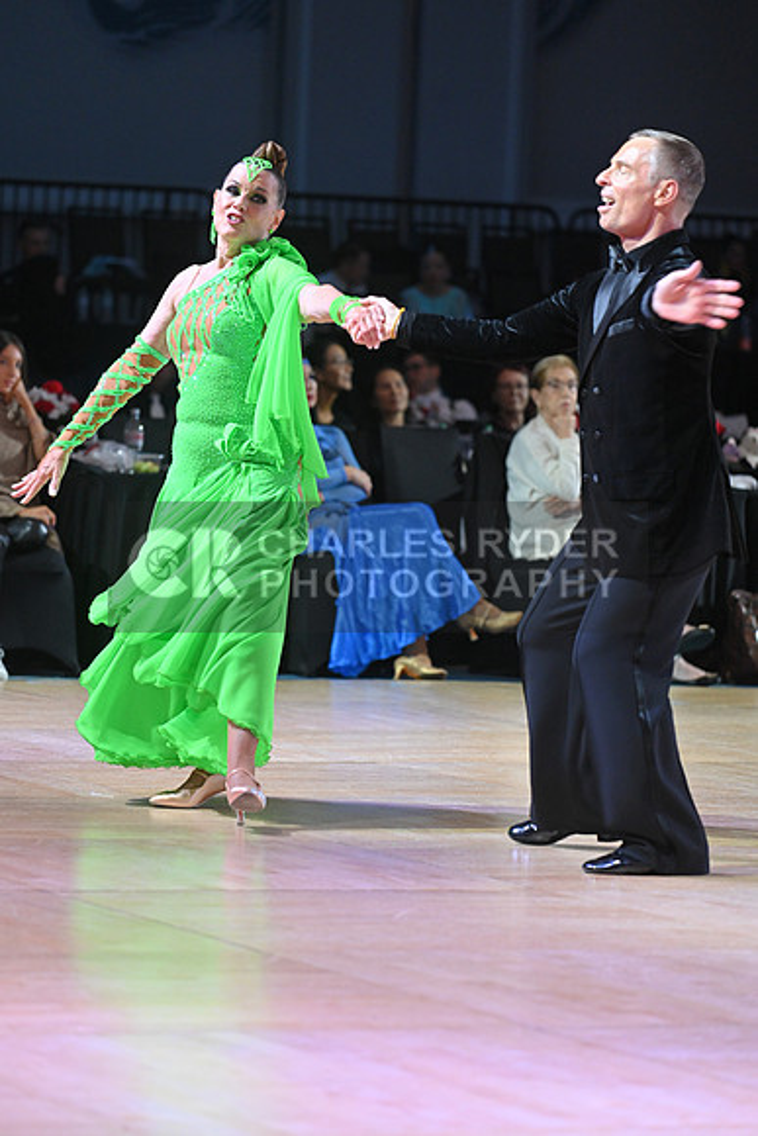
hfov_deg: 8.1
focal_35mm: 170
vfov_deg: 12.1
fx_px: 5366
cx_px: 379
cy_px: 568
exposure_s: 1/250
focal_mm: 170
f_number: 4
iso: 2000
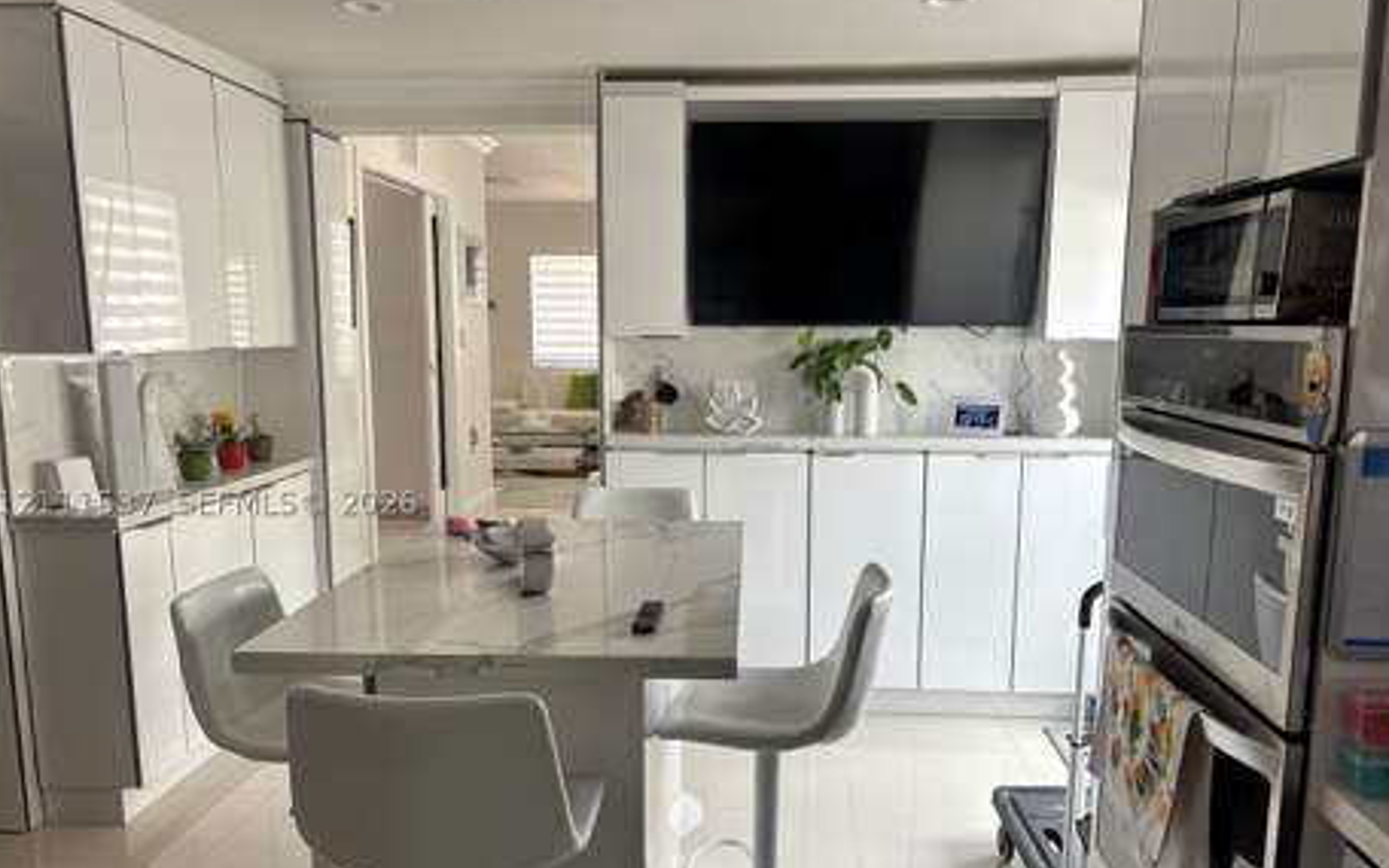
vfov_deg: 43.0
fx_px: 1098
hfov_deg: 64.6
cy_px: 503
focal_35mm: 29
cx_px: 698
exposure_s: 1/120
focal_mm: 5.96
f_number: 1.6
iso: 64
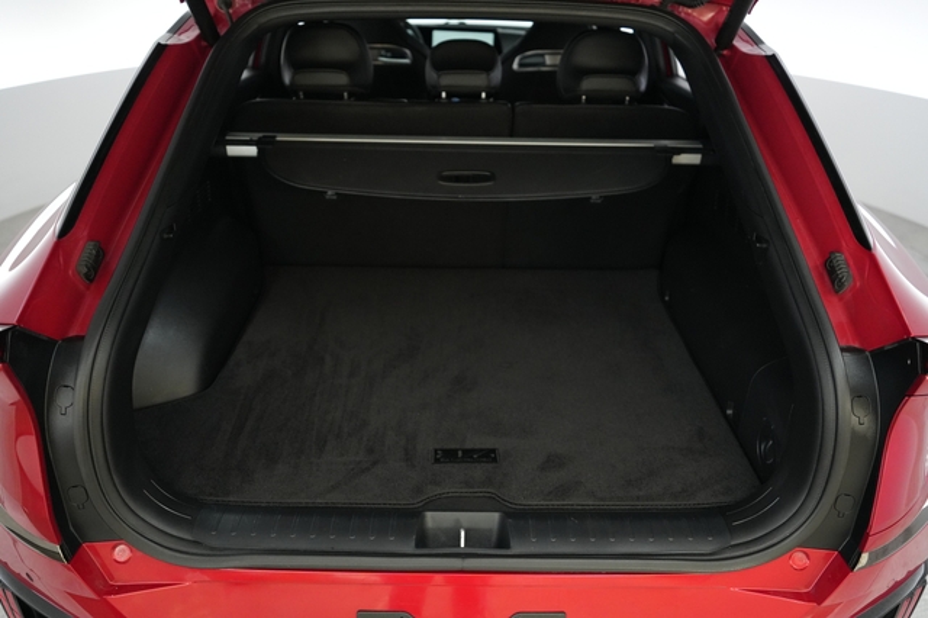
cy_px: 309
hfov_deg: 65.5
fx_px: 721
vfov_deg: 46.4
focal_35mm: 28
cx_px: 464
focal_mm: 28
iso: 4000
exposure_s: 1/160
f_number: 2.8
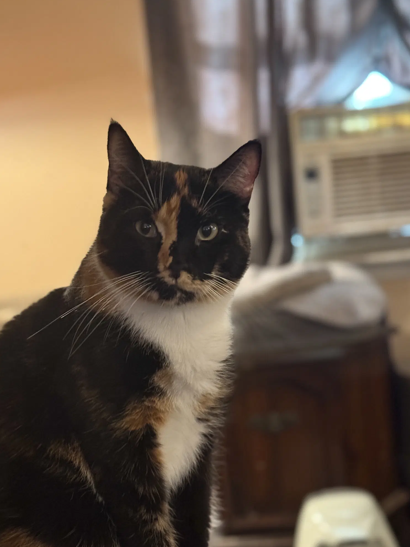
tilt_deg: -8.4
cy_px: 328
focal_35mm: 62
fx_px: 979
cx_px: 185
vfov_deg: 31.1
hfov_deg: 23.6
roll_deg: +5.4
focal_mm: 6.76
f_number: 1.78
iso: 500
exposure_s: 1/30
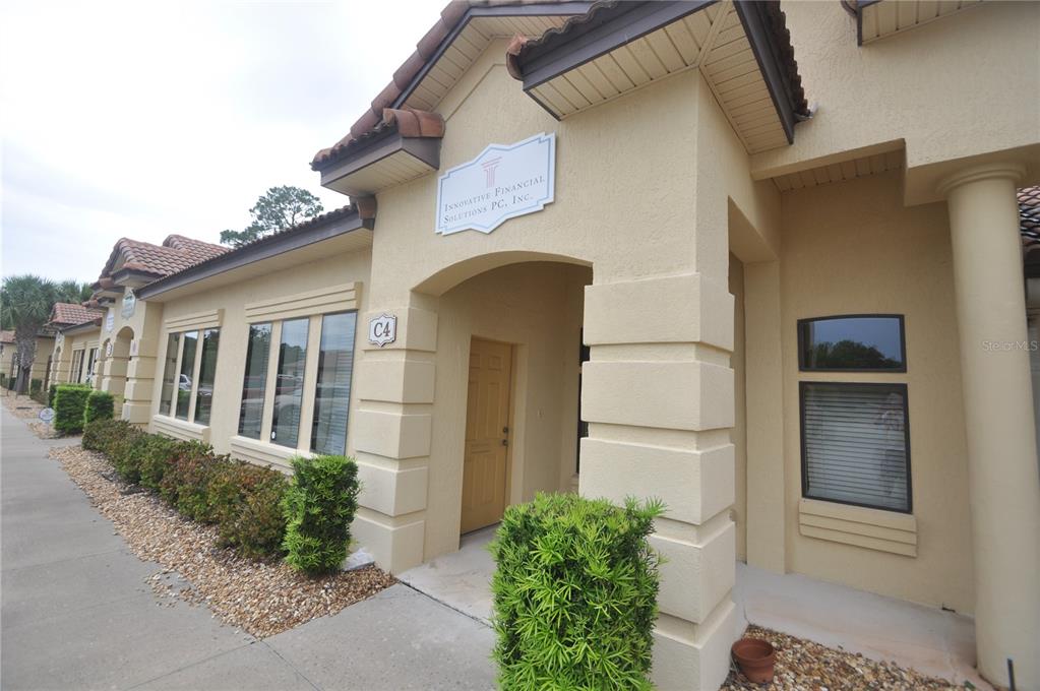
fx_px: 433
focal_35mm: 15
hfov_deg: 100.4
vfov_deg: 77.2
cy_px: 346
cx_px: 520
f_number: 7.1
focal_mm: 10
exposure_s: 1/200
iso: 200
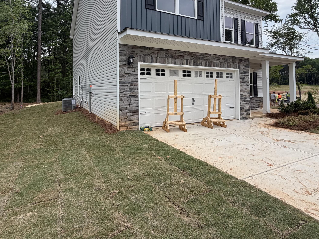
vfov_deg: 64.5
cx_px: 137
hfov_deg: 81.3
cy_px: 83
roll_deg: +0.0
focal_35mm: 20
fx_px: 184
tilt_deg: +2.5
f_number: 2.2
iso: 40
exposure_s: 1/672
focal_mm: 2.22
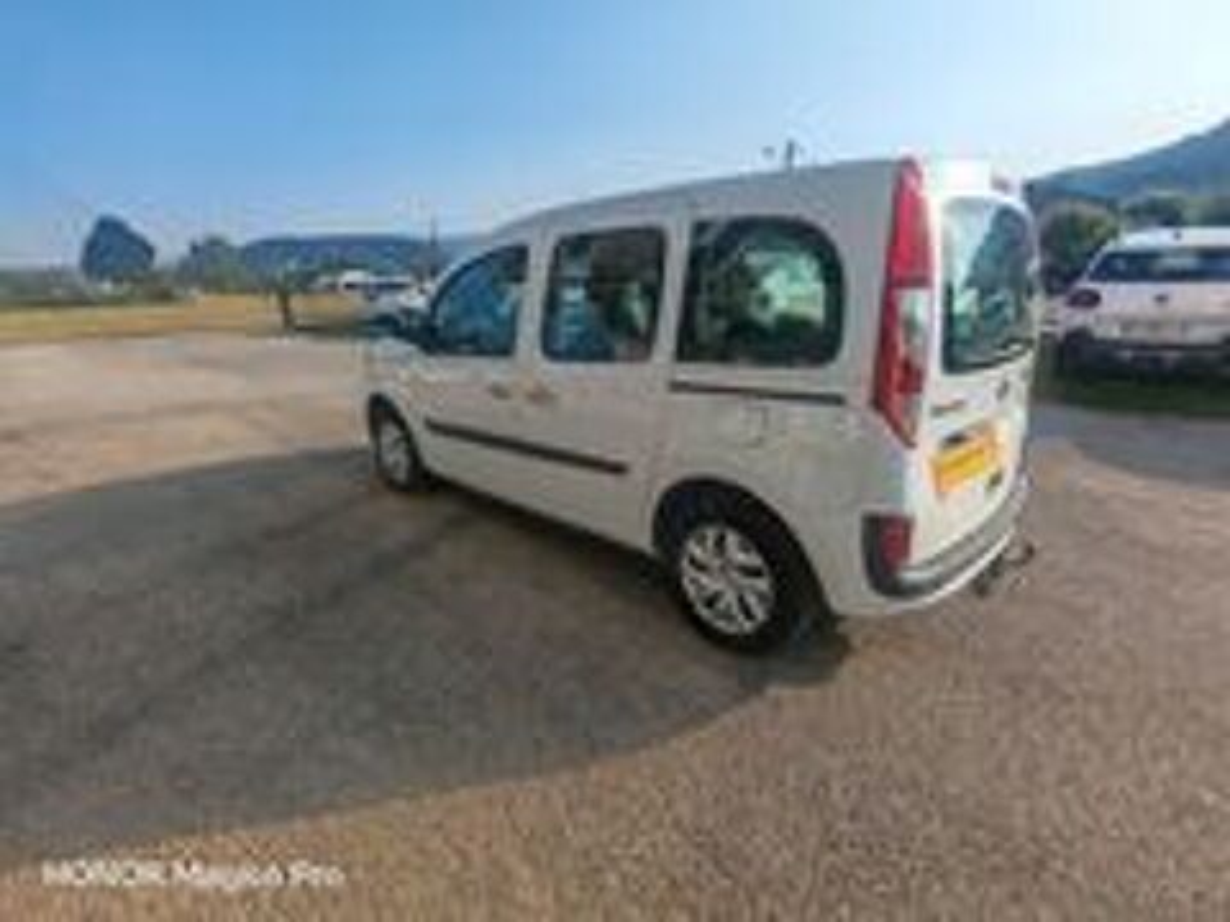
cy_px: 461
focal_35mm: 17
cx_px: 615
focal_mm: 1.82
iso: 50
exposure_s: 1/1100
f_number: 2
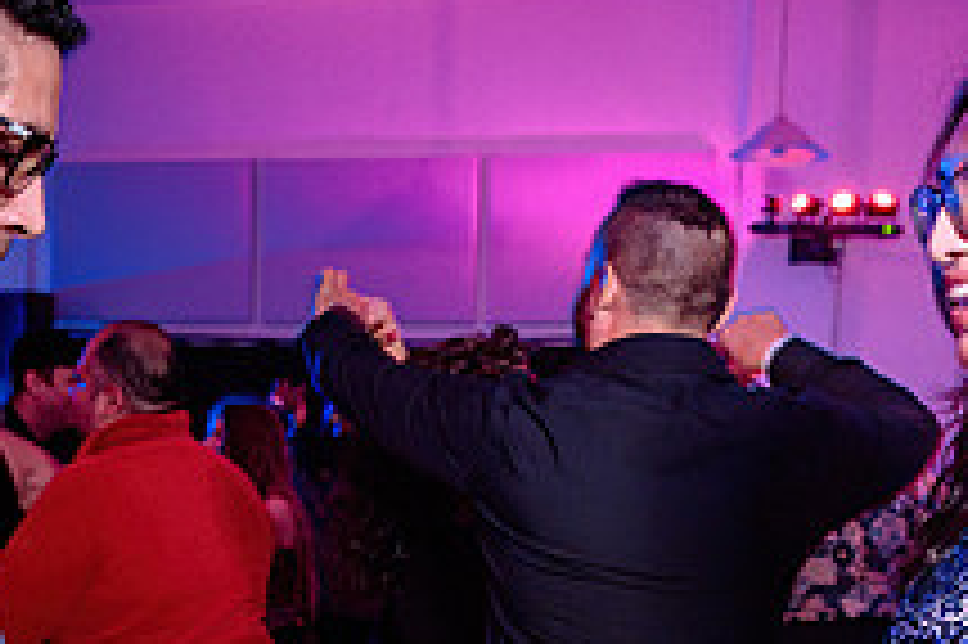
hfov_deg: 27.7
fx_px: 1961
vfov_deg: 18.1
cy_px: 669
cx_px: 383
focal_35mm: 73
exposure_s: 1/60
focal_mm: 27
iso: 800
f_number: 3.5
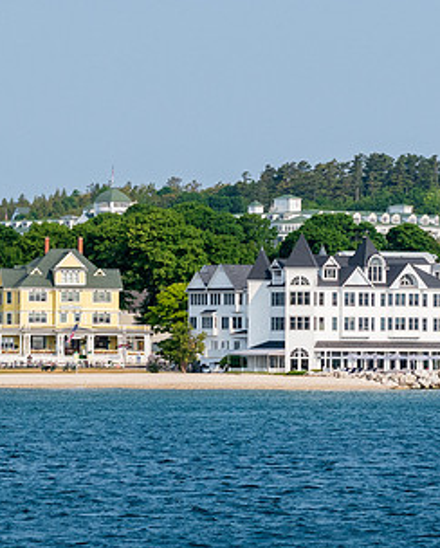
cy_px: 320
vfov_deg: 8.0
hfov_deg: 6.4
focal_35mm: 242
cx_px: 57
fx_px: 3931
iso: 560
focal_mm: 70
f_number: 8
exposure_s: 1/2000
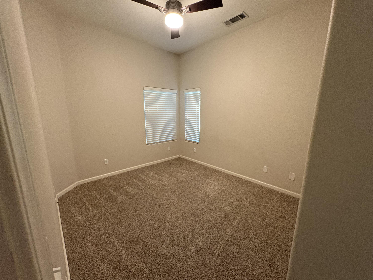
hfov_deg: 102.1
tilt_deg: -10.8
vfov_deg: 85.7
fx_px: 151
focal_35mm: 14
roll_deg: -0.6
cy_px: 140
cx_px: 186
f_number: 2.2
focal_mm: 2.22
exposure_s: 1/60
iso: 640
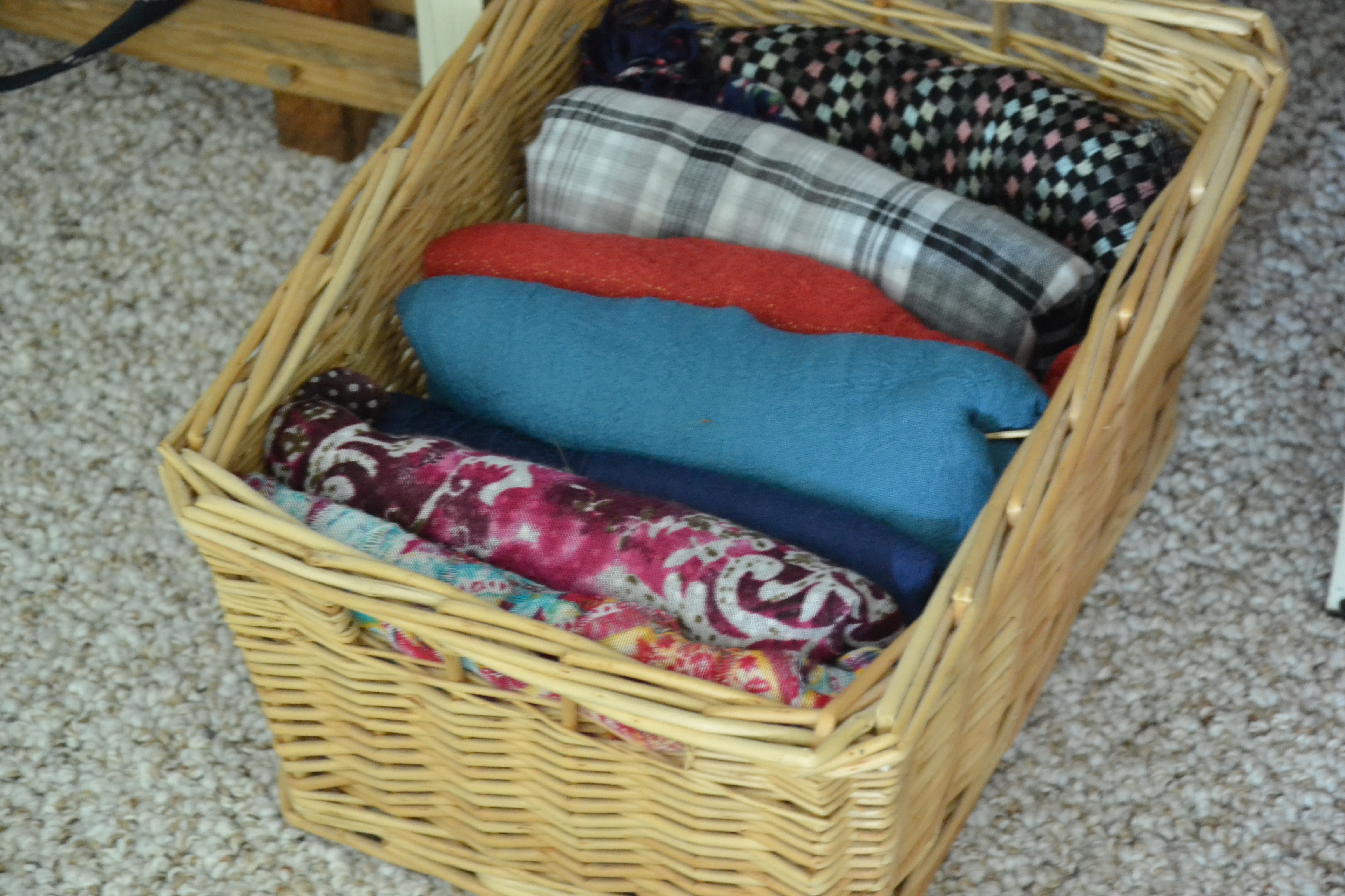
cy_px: 448
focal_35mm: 128
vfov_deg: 10.8
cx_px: 672
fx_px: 4763
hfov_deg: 16.1
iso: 3200
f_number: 5.6
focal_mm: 85
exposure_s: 1/4
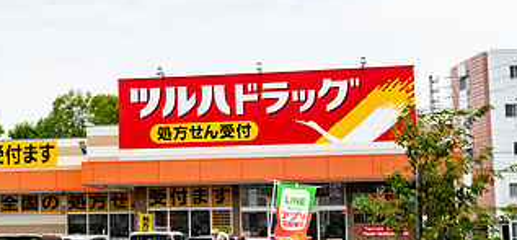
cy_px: 128
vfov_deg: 13.7
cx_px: 80
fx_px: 1001
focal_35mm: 76
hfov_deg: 28.2
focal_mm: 25.5
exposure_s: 1/125
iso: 72
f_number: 8
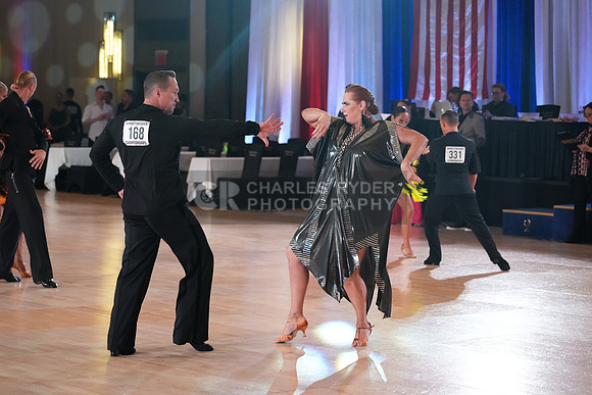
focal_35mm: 104
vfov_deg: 13.2
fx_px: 1711
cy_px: 198
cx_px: 296
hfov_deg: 19.6
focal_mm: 104
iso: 4000
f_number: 4
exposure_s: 1/500
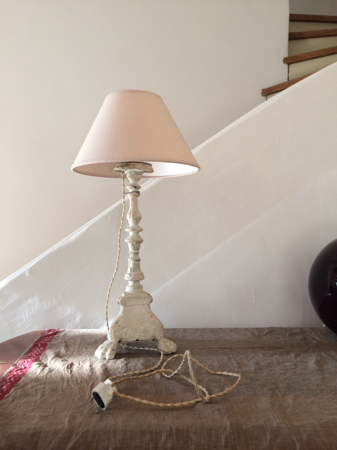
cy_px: 225
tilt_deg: -0.4
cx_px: 168
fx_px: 376
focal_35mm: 29
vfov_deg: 61.7
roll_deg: -0.6
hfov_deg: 48.2
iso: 50
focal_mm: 4.15
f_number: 2.2
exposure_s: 1/33
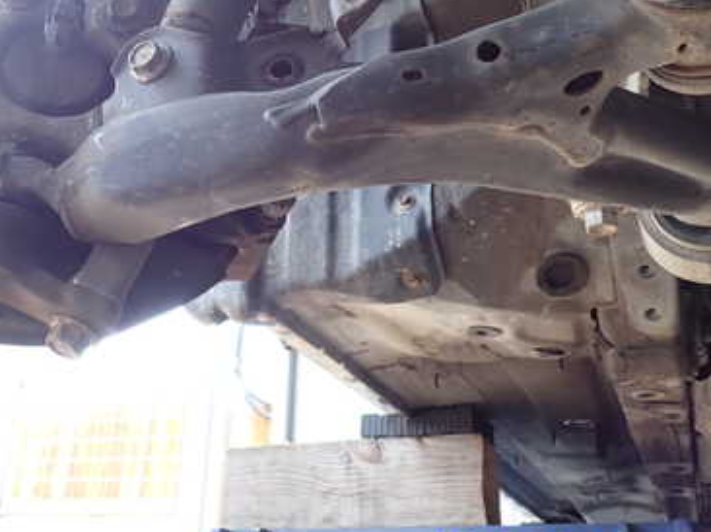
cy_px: 142
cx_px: 299
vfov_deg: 34.5
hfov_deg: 45.6
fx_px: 842
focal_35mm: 41
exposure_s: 1/80
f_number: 2.8
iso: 100
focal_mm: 4.5
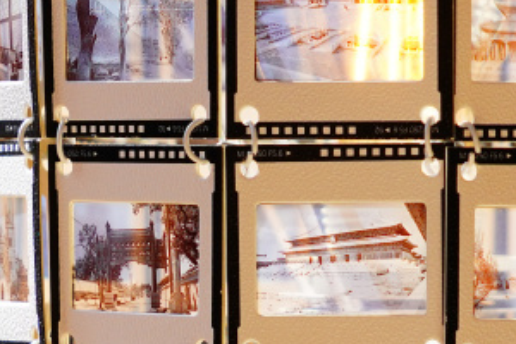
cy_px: 388
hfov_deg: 7.8
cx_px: 96
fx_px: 3769
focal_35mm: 263
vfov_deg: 5.2
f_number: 6.3
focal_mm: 77
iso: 400
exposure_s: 1/250
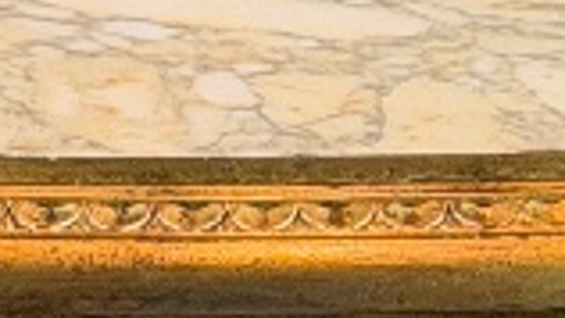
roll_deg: +0.1
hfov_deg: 5.4
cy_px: -1097
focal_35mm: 397
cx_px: 297
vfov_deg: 2.9
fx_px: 5950
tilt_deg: -9.4
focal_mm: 6.76
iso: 125
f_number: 1.78
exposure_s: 1/100
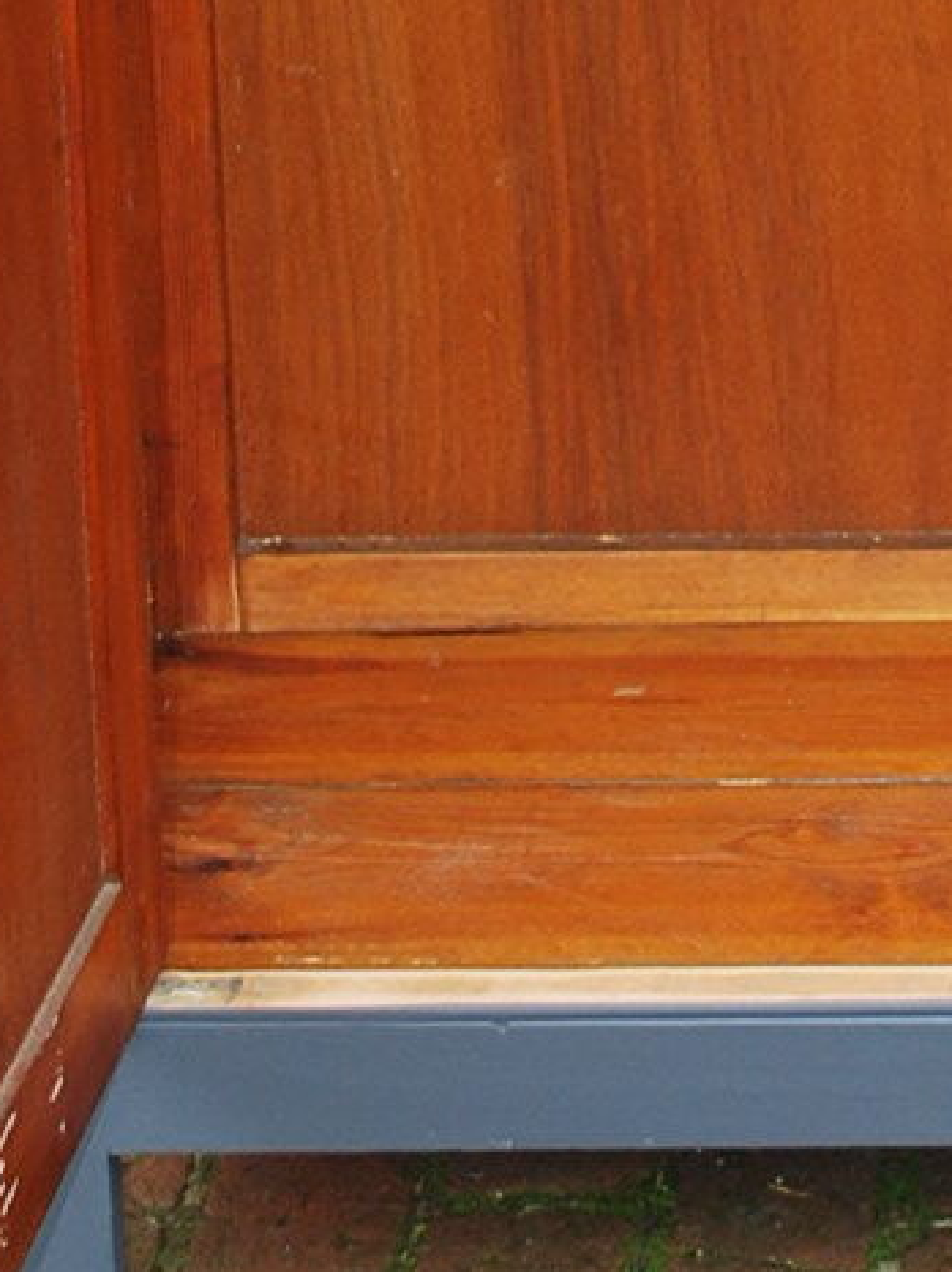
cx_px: 1072
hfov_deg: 10.2
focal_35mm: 144
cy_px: -423
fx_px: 5285
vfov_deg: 13.2
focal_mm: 24
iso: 200
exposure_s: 1/60
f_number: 4.2
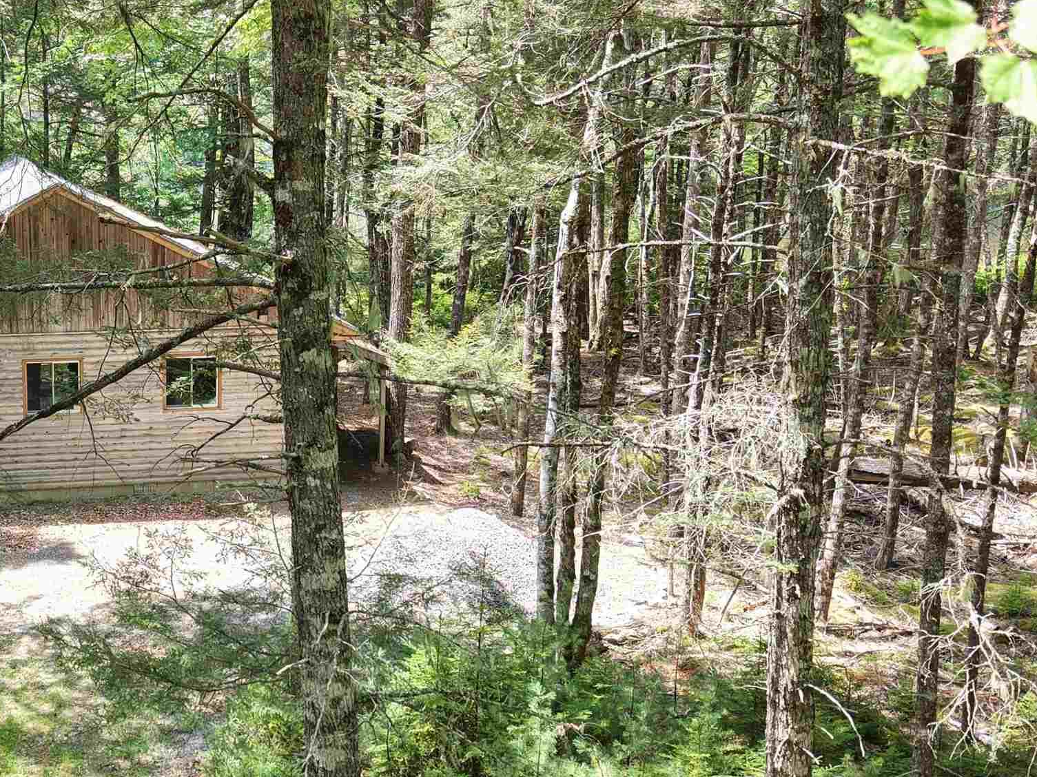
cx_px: 138
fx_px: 1468
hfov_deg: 36.9
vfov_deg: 29.6
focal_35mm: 49
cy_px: 426
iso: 150
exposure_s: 1/250
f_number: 1.8
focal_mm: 8.67
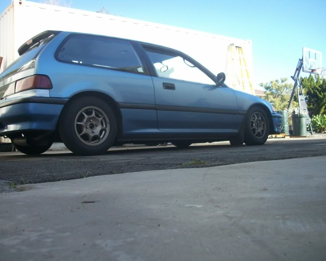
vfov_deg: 38.2
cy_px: 131
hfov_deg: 46.8
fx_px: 376
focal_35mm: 39
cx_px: 153
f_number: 2.8
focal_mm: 6.2
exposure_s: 1/341
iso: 80
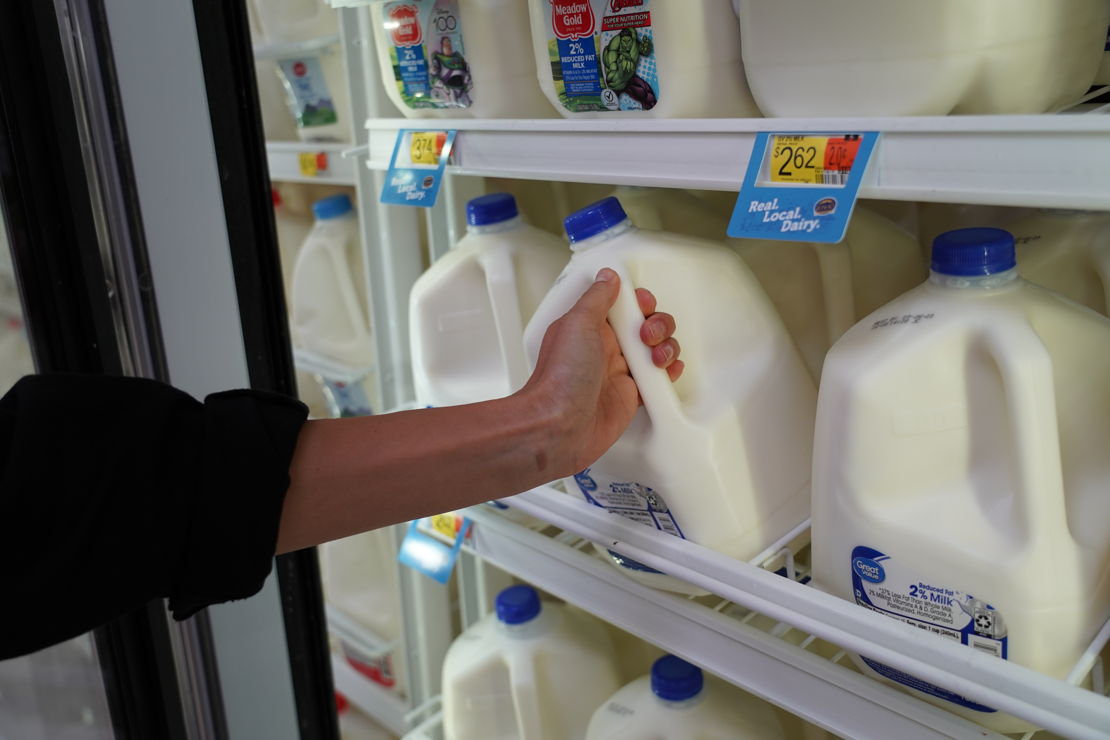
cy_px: 370
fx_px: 987
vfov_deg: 41.1
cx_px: 555
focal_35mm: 32
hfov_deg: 58.7
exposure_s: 1/160
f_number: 4
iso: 400
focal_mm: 32
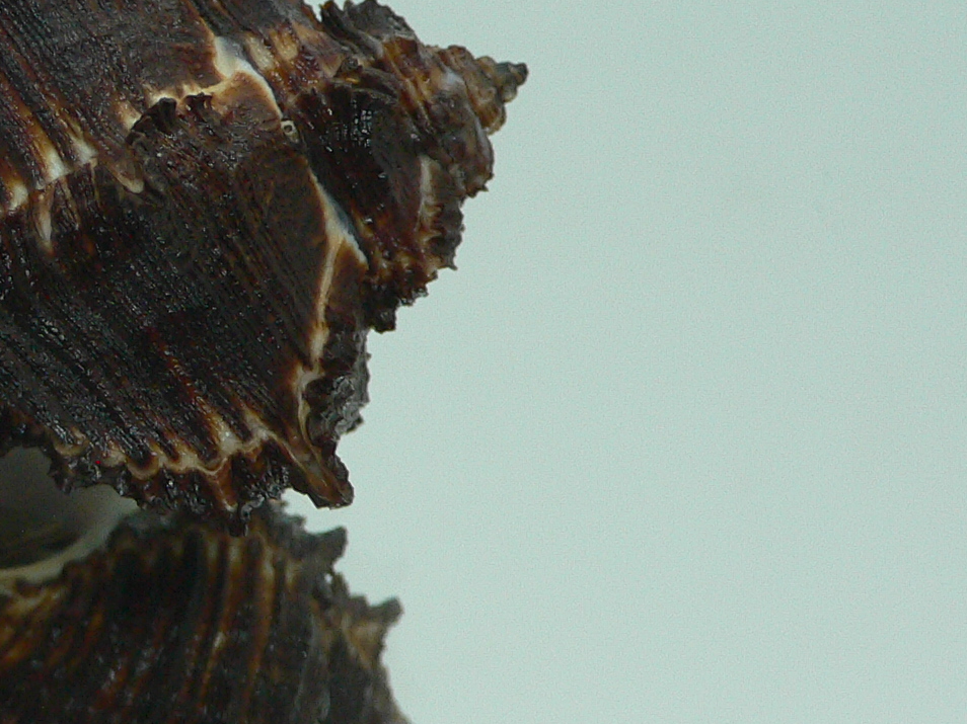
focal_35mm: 74
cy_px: 311
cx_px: -16
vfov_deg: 19.9
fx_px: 2067
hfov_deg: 25.0
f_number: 2.8
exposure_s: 1/60
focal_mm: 4.6
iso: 150
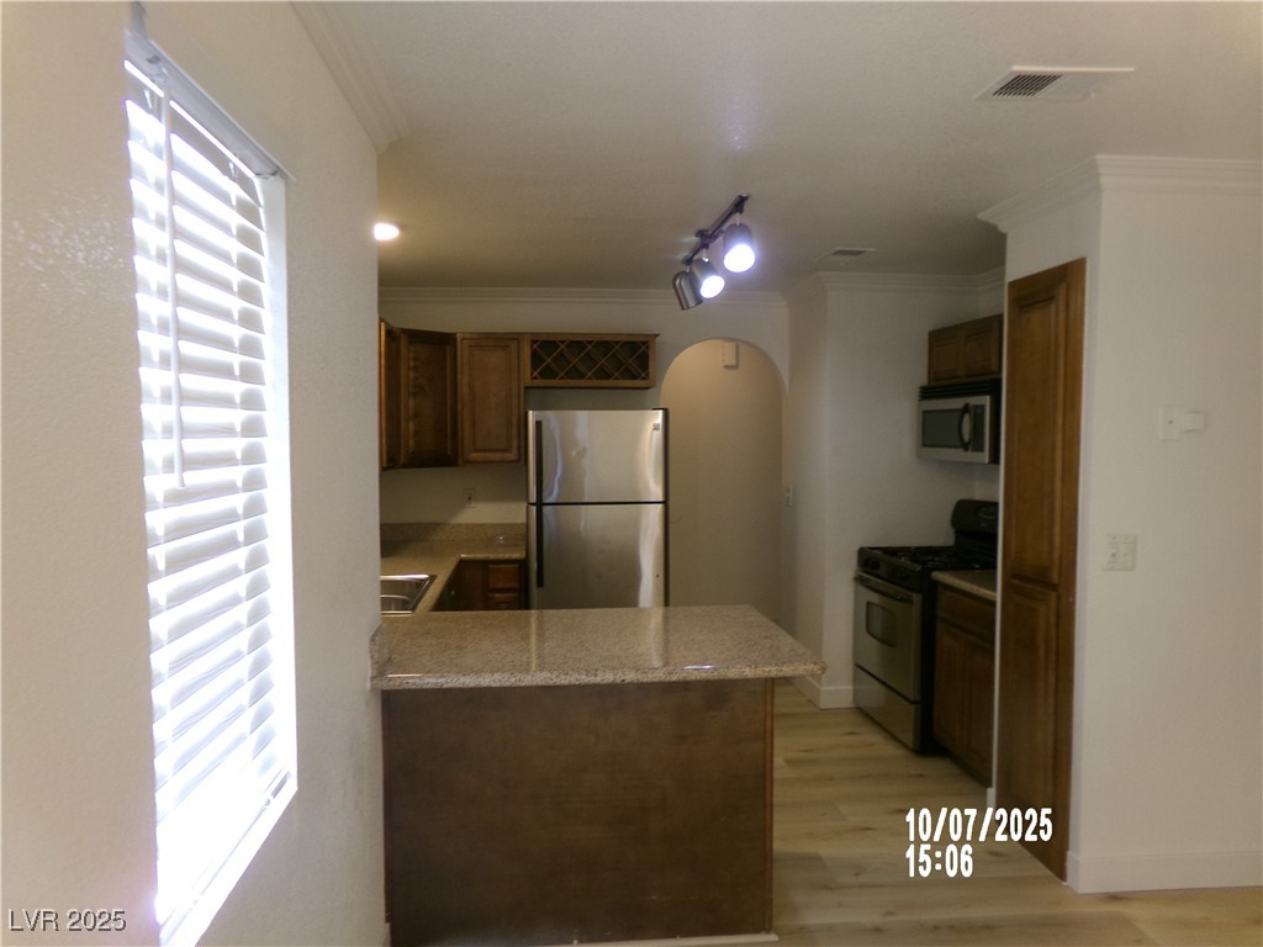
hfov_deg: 71.6
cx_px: 632
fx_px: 876
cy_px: 474
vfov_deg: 56.8
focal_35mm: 24
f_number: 3.7
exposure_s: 1/34
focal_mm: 4.3
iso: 185
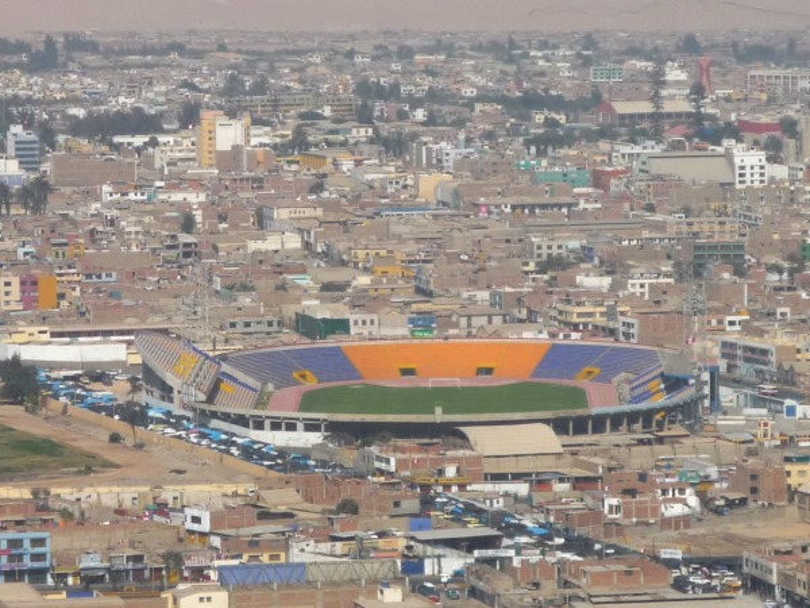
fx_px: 2340
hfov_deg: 19.6
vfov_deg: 14.8
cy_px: 304
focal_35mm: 100
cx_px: 405
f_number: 5.1
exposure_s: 1/500
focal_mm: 16.5
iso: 100
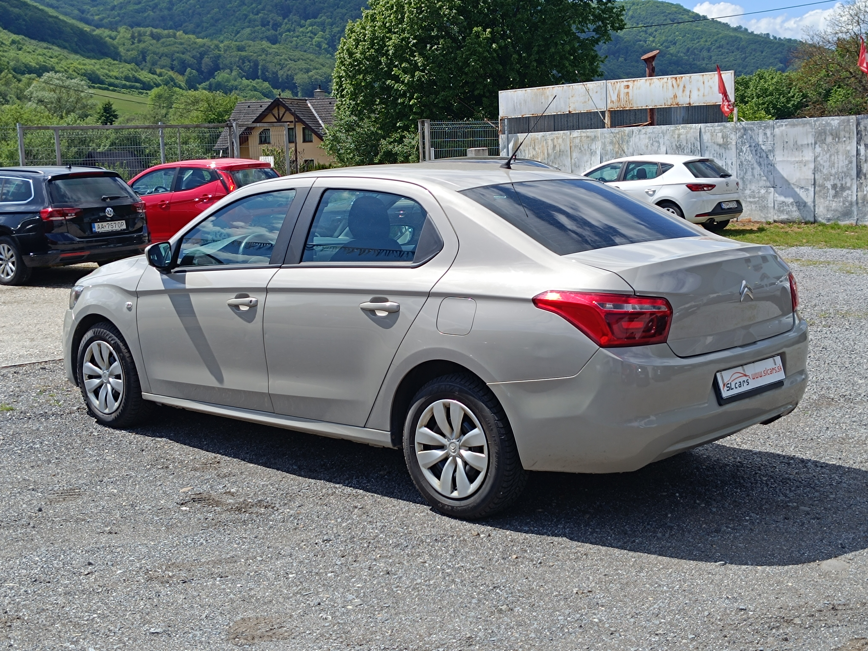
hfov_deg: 71.6
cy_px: 326
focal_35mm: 24
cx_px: 434
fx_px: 602
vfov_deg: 56.8
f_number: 1.88
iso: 58
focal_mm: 5.59
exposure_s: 1/1290
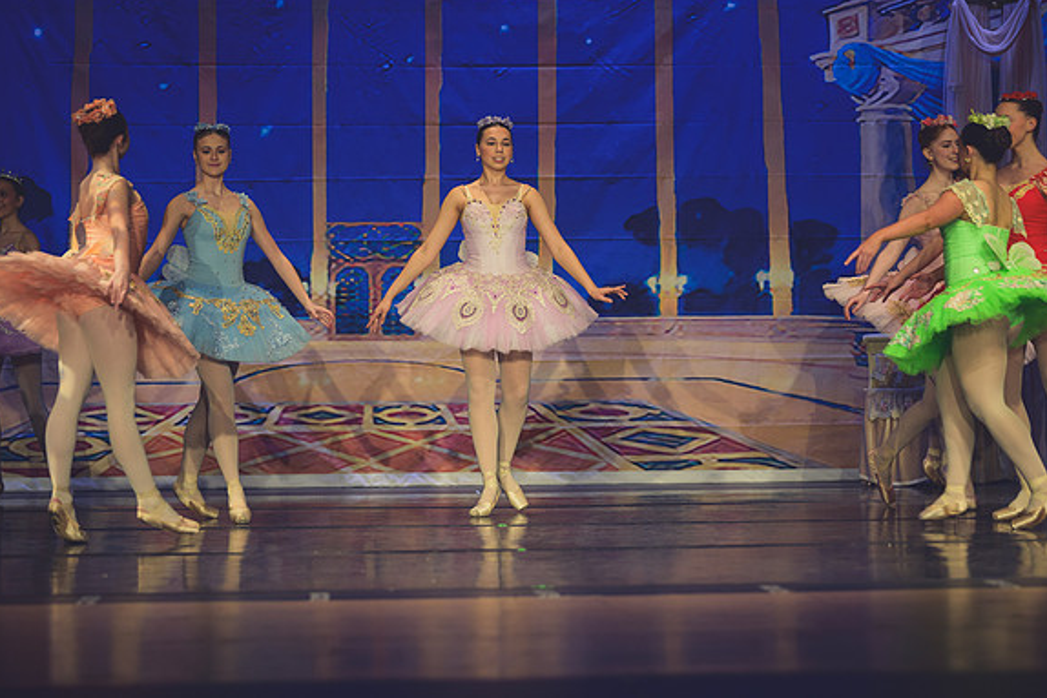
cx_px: 520
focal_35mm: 101
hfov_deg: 20.2
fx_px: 2938
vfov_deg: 13.6
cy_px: 347
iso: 1000
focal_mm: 100
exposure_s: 1/320
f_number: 2.8
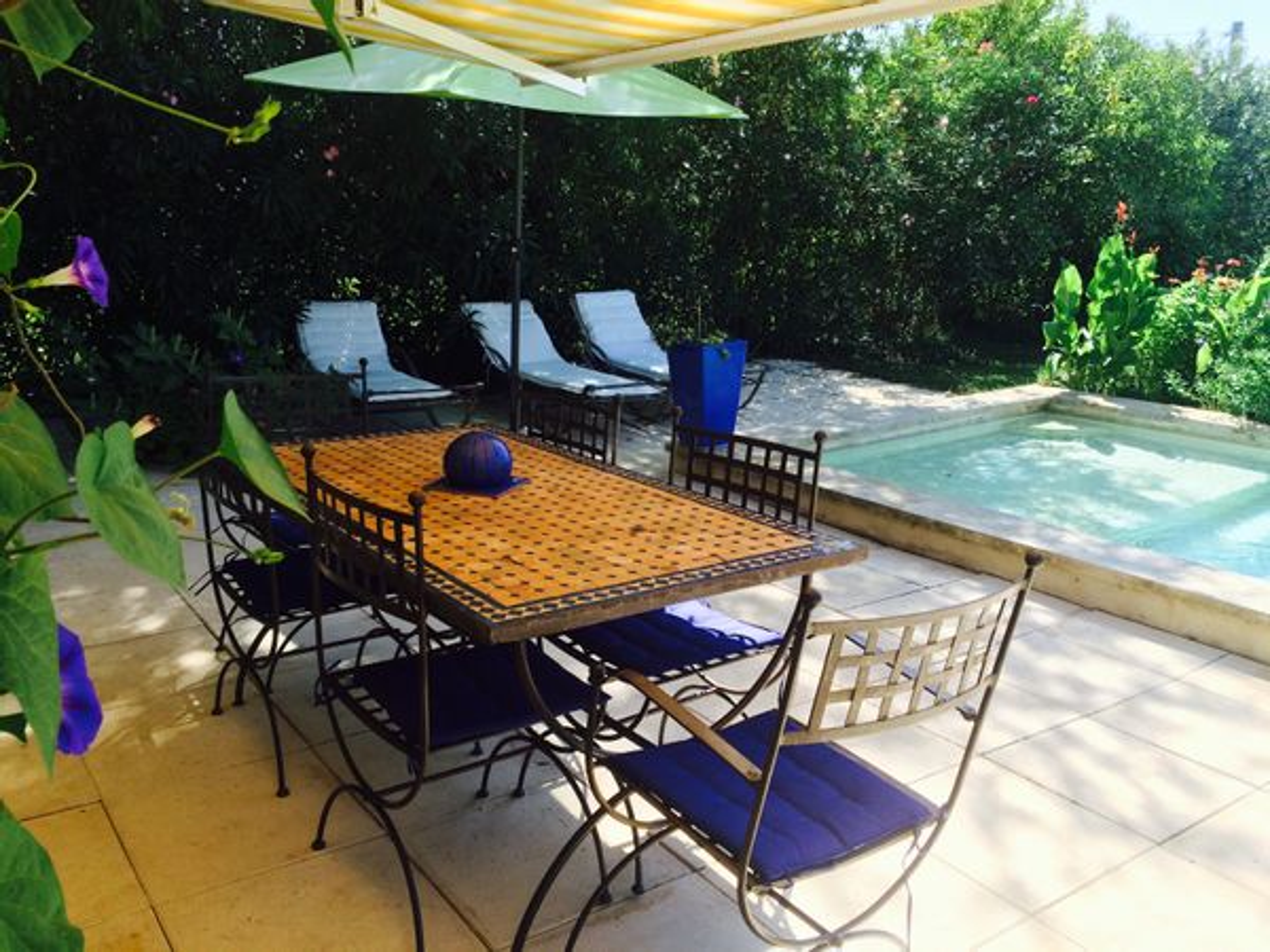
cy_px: 476
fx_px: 1064
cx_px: 635
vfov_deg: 48.2
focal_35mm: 29
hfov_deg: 61.7
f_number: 2.2
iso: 32
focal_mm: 4.15
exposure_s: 1/774
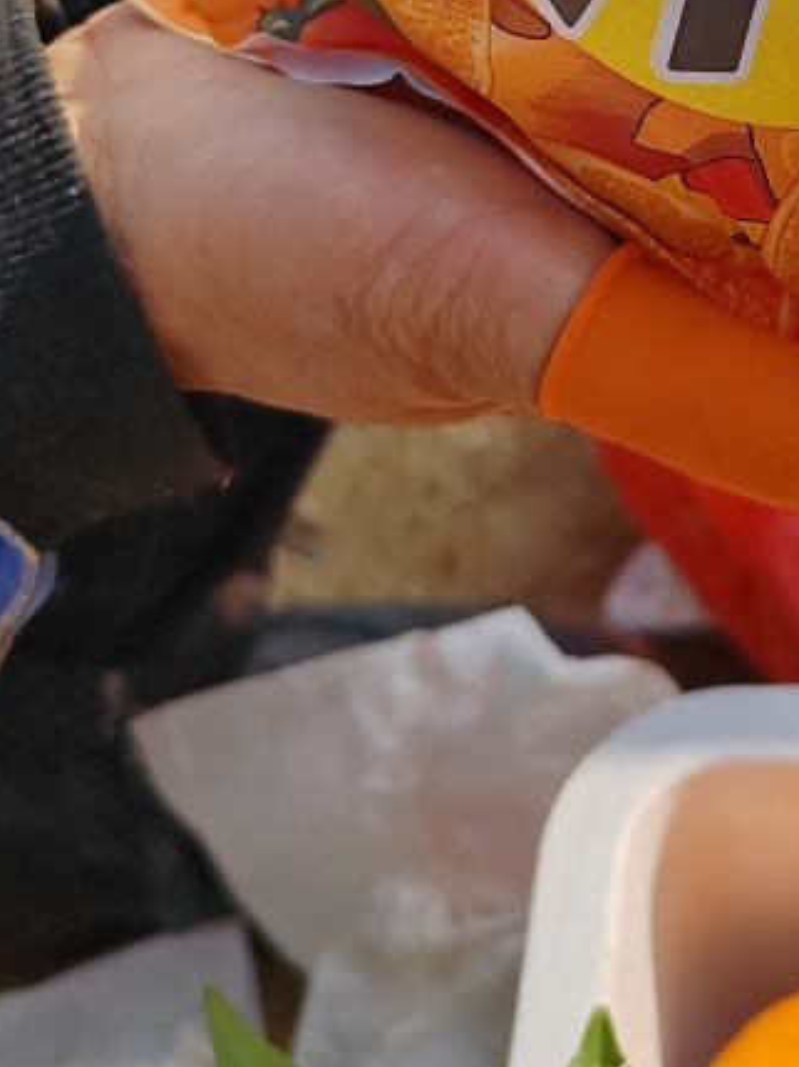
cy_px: -125
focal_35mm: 67
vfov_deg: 26.5
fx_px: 2064
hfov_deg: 21.3
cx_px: 769
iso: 50
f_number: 1.8
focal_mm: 6.14
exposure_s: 1/700
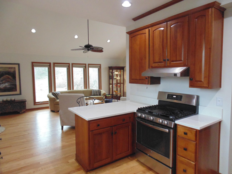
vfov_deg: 61.1
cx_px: 116
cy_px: 87
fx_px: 147
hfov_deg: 76.4
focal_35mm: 22
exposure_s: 1/25
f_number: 3.1
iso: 400
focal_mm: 4
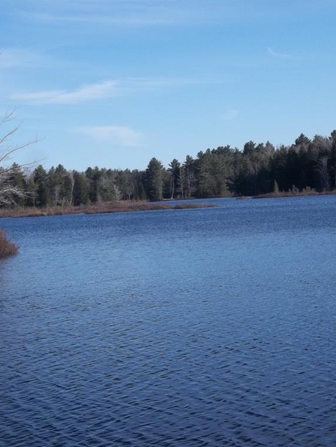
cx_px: 131
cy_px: 223
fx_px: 1100
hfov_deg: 17.4
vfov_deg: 23.0
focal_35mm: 85
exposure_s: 1/320
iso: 80
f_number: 5.6
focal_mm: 11.2
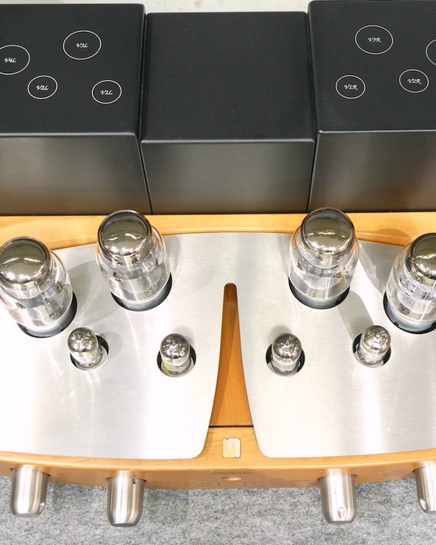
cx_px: 227
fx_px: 791
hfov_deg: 30.8
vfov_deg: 38.0
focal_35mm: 49
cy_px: 261
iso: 200
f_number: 4.5
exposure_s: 1/3.2
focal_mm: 6.3
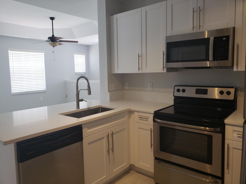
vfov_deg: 53.1
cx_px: 123
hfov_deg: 67.3
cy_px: 92
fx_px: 185
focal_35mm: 26
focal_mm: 4.3
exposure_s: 1/60
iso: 100
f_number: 2.4
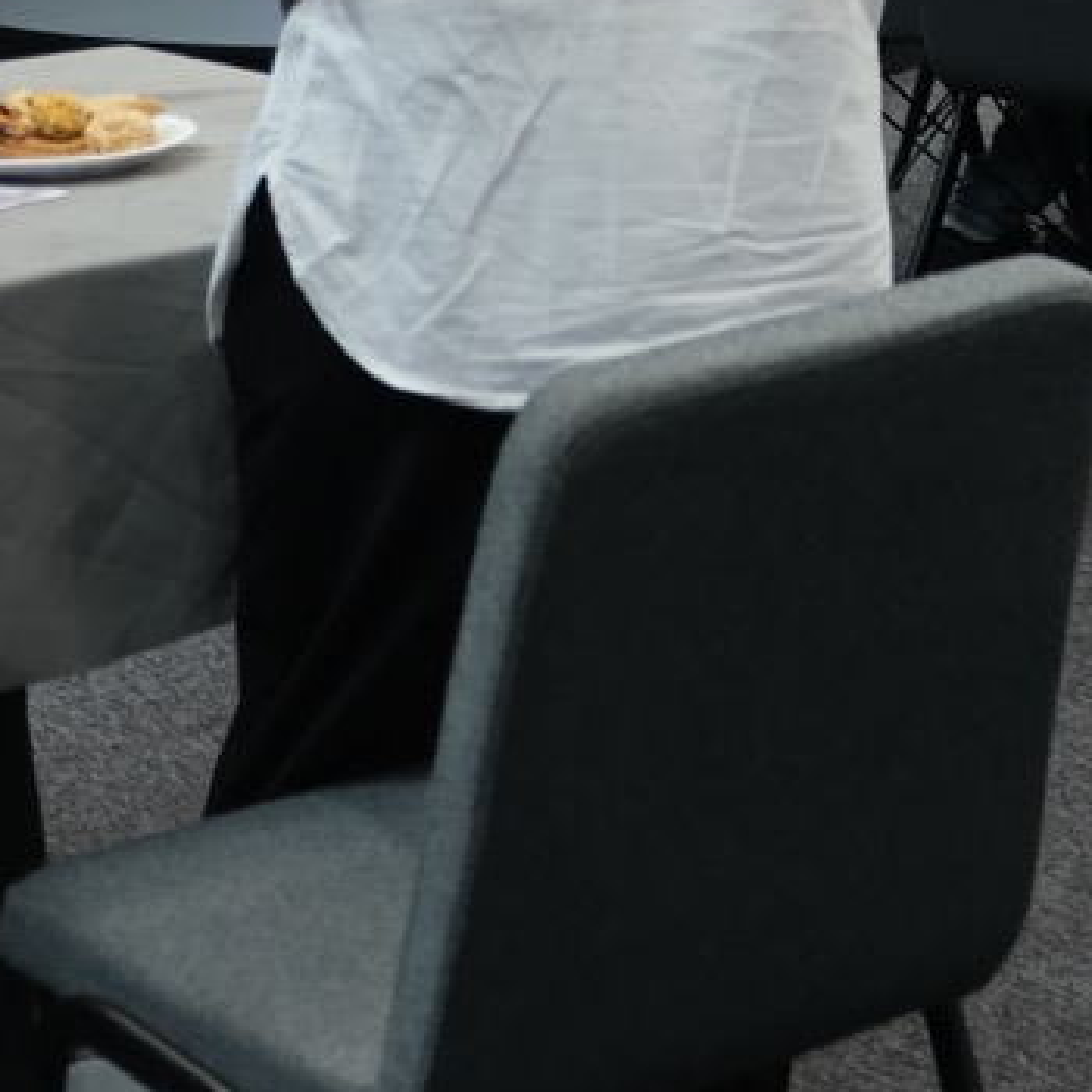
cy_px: -211
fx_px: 4211
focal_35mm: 118
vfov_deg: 14.3
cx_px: 1722
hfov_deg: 13.7
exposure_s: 1/100
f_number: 3.2
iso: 320
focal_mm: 25.4
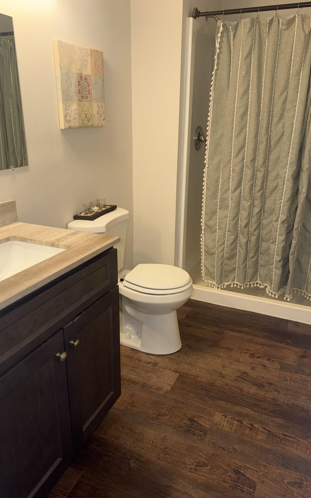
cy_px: 251
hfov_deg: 47.6
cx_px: 153
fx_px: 353
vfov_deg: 70.4
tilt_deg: -20.2
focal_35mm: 26
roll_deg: -0.4
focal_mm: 6.76
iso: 50
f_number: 1.78
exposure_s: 1/28
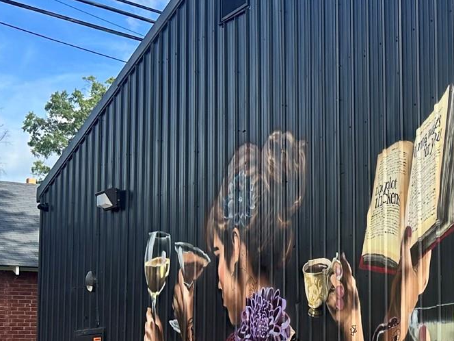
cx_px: 511
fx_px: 971
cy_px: 273
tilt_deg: +5.9
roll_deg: +2.4
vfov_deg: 19.7
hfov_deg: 24.4
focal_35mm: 74
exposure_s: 1/1812
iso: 80
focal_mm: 6.86
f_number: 1.78
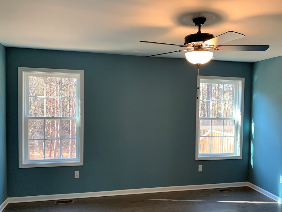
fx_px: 236
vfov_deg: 48.2
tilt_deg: -2.4
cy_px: 116
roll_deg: -0.4
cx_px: 147
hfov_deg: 61.6
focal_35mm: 29
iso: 125
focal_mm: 4.25
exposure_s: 1/60
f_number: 1.8
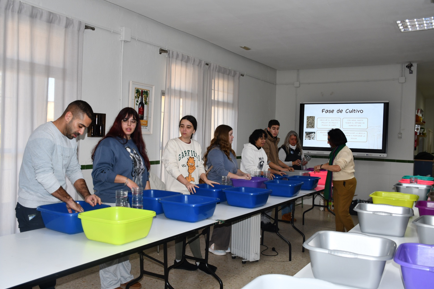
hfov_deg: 55.8
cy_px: 145
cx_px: 220
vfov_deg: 38.9
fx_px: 410
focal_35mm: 34
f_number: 3.8
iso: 320
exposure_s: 1/60
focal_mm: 22
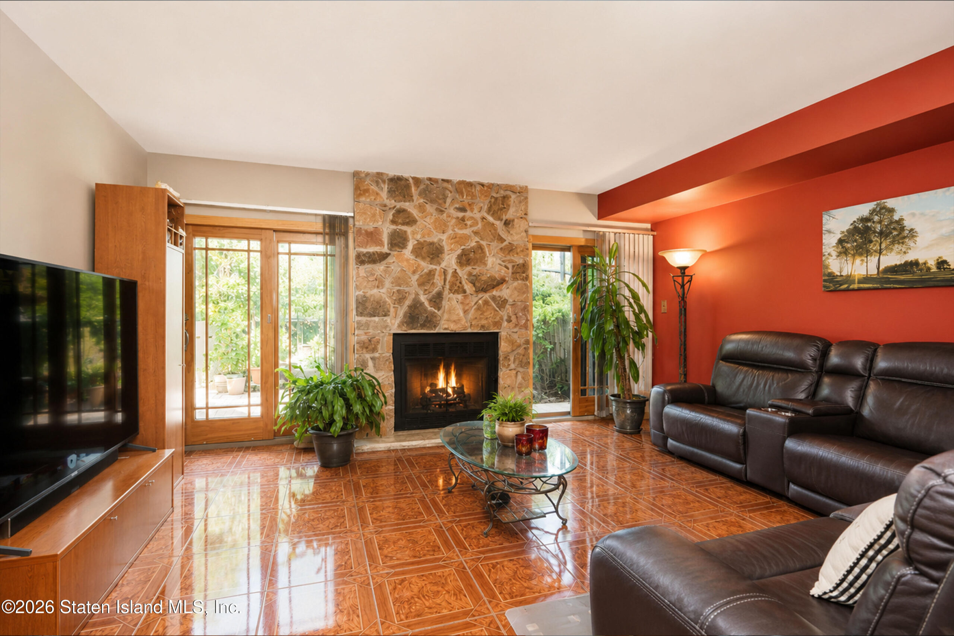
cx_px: 477
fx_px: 424
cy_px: 318
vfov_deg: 73.8
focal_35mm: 16
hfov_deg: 96.7
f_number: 4
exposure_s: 1/20
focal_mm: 16
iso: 64
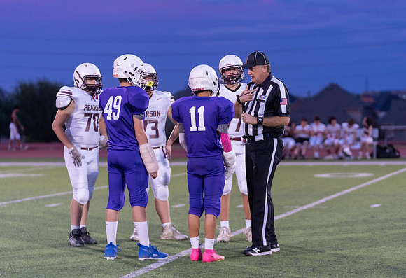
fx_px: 1482
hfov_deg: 15.6
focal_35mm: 130
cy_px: 134
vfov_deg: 10.7
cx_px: 217
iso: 1600
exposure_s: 1/400
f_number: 2.8
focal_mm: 114
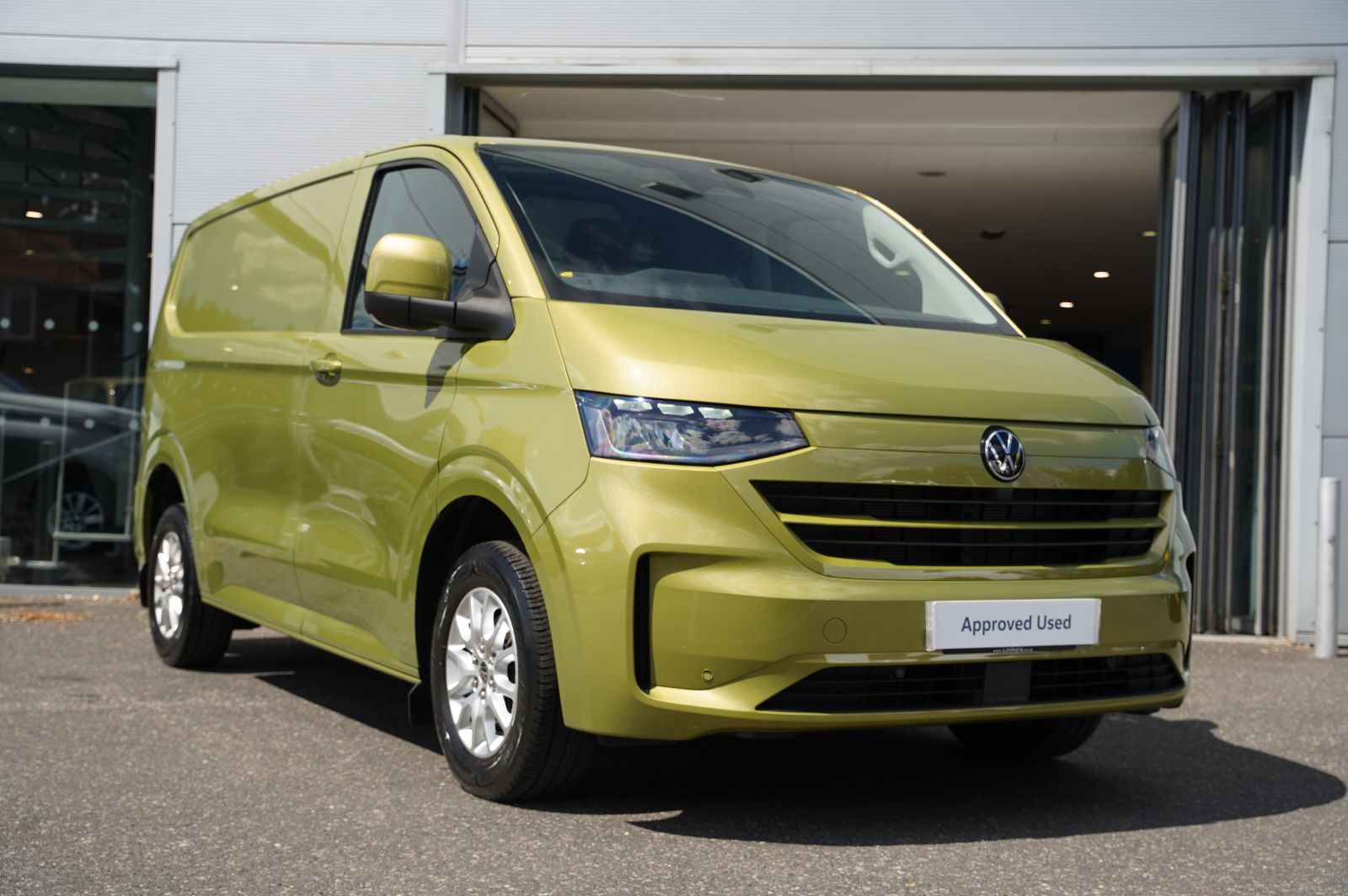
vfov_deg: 29.6
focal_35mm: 45
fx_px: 1699
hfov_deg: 43.3
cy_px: 448
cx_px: 674
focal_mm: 45.4
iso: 100
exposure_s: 1/250
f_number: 4.5
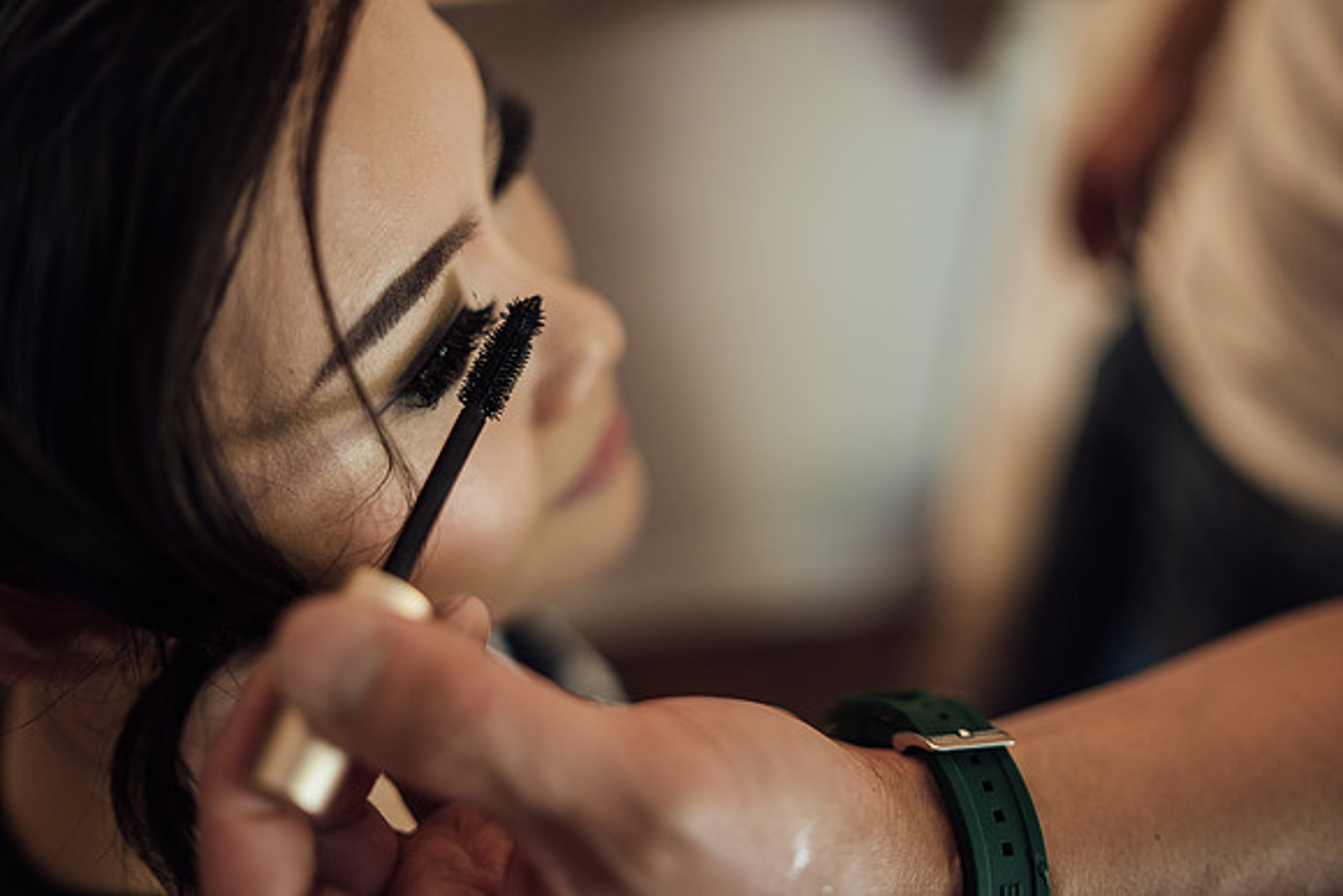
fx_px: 1306
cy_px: 448
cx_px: 672
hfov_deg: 54.4
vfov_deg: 37.9
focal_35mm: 35
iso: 320
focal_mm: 35
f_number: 1.8
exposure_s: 1/200
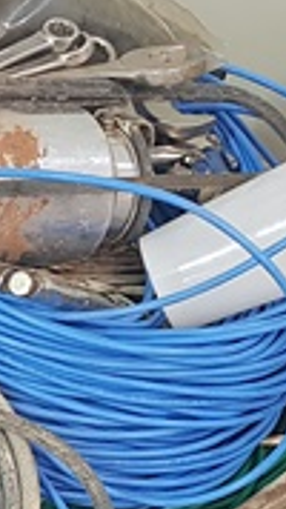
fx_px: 1376
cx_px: 29
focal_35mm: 102
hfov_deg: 11.8
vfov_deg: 20.1
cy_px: 538
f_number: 1.7
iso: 250
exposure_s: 1/17
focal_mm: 4.2
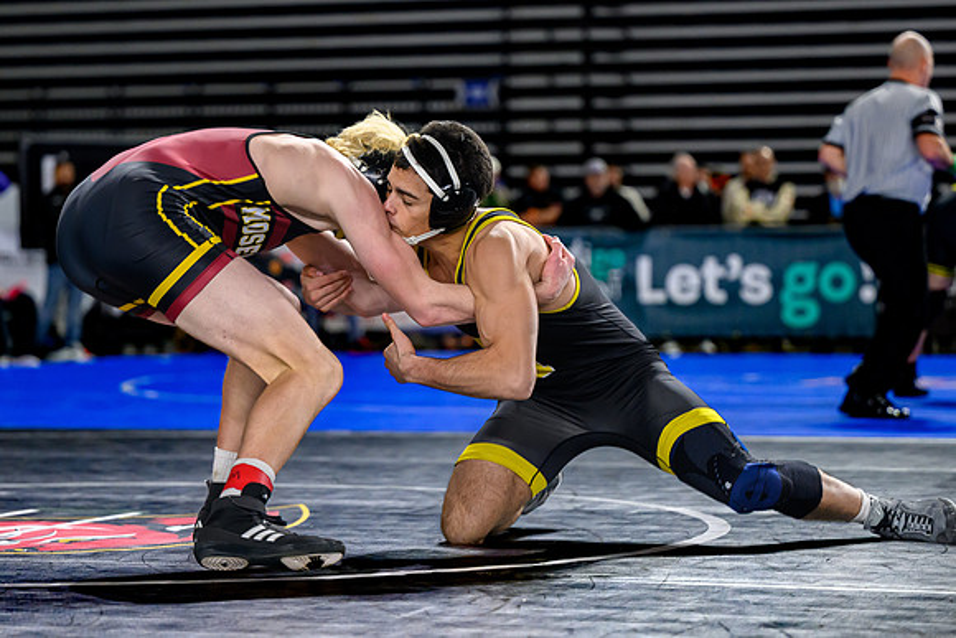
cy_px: 244
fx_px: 3099
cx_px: 450
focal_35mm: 117
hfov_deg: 17.5
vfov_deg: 11.7
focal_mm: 94
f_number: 2.8
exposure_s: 1/800
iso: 3200
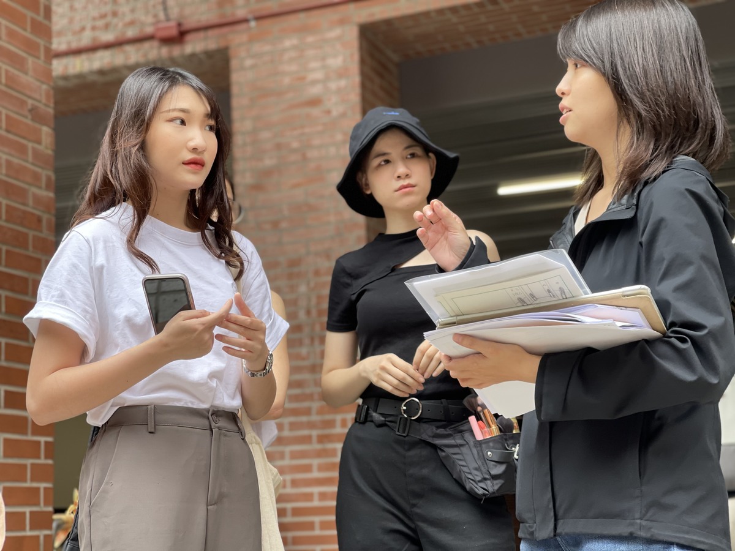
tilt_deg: +10.2
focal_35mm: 64
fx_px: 1359
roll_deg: +2.6
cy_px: 276
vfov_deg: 22.9
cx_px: 368
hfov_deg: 30.3
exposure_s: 1/121
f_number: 2.2
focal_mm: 7.5
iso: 50
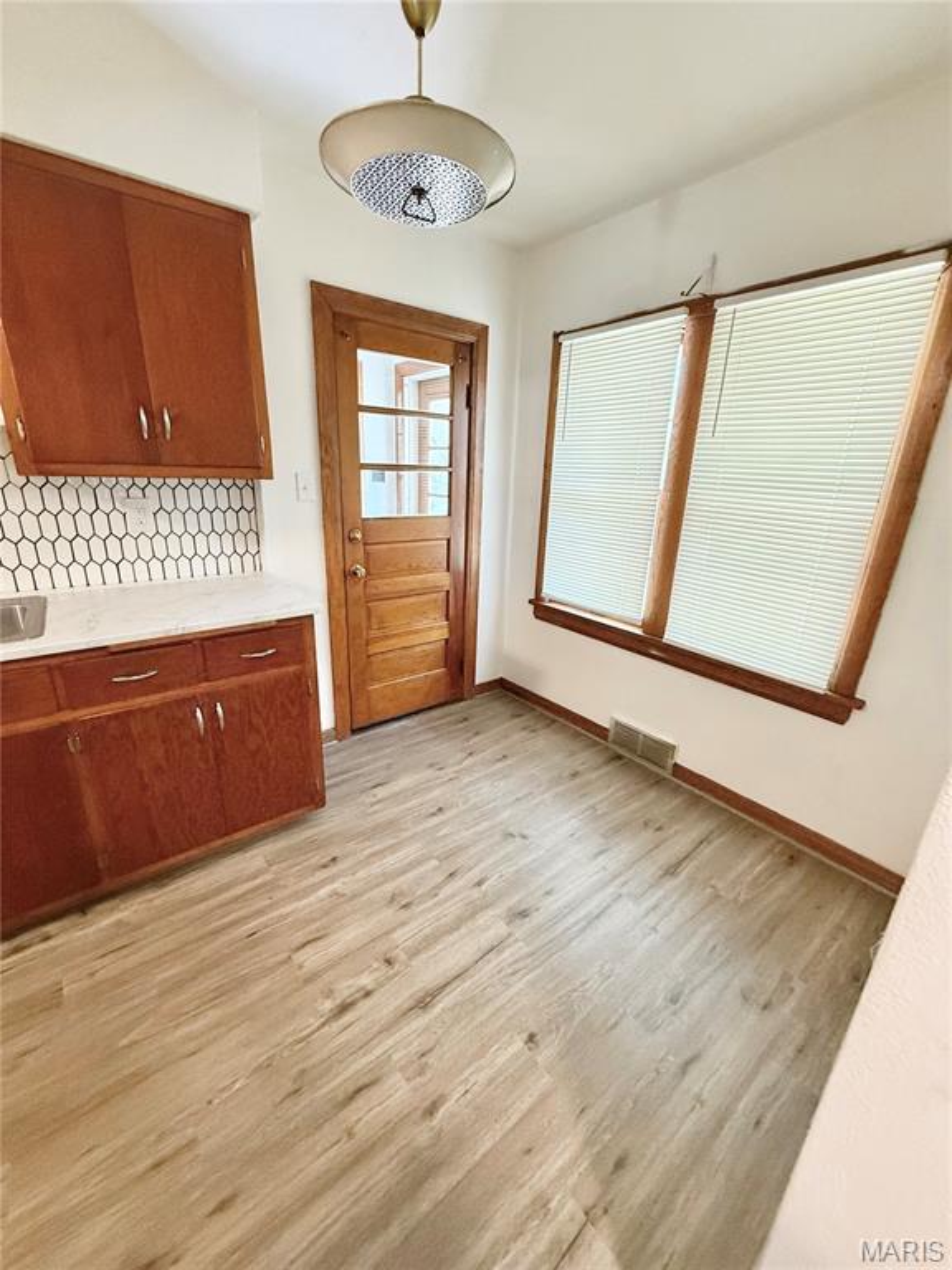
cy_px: 635
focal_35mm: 14
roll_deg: -3.5
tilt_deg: -17.5
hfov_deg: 85.7
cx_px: 476
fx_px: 513
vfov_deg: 102.1
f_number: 2.2
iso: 500
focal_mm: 2.22
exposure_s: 1/60
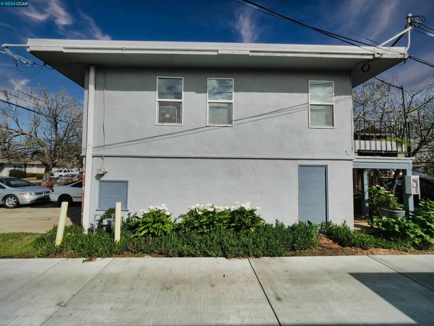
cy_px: 163
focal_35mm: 14
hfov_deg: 102.1
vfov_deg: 85.7
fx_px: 176
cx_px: 217
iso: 200
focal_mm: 7
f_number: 2.8
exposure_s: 1/8000
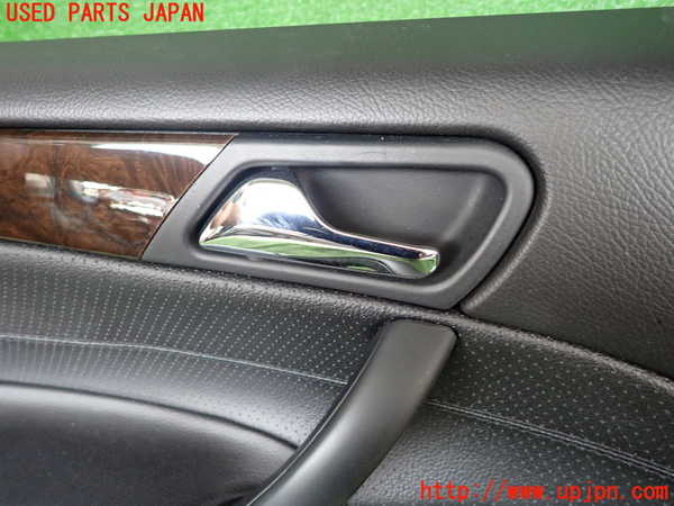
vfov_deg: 54.9
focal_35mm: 25
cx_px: 337
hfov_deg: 69.4
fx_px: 487
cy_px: 253
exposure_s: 1/30
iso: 400
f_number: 2
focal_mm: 4.5
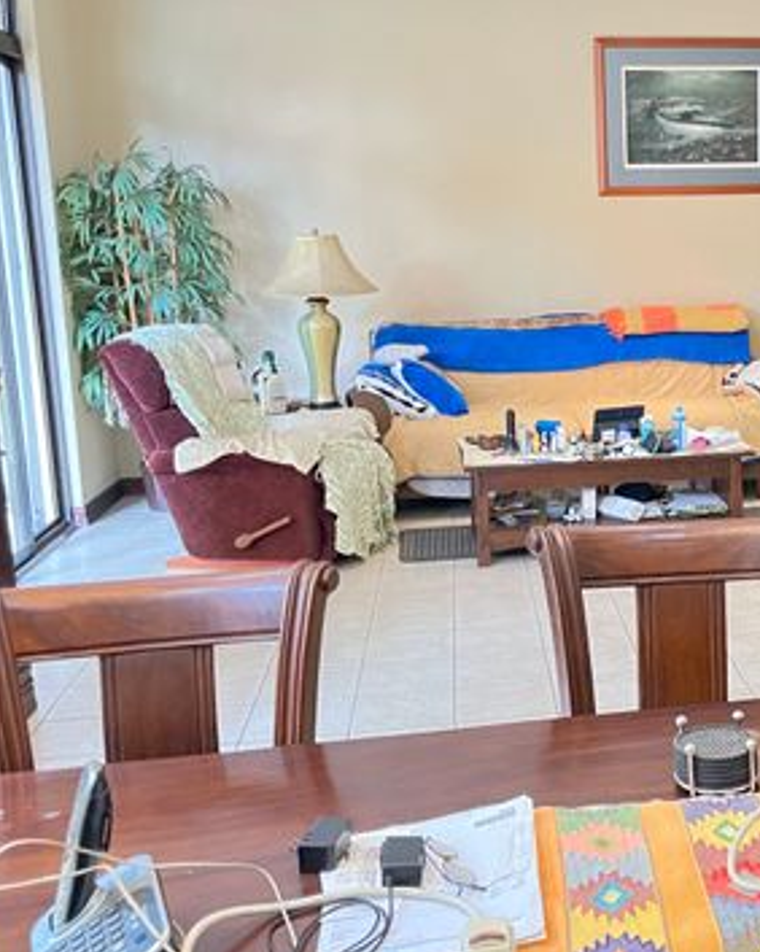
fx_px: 1294
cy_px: 464
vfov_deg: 40.4
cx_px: 685
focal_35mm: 46
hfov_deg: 31.2
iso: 640
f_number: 1.6
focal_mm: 4.2
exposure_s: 1/40
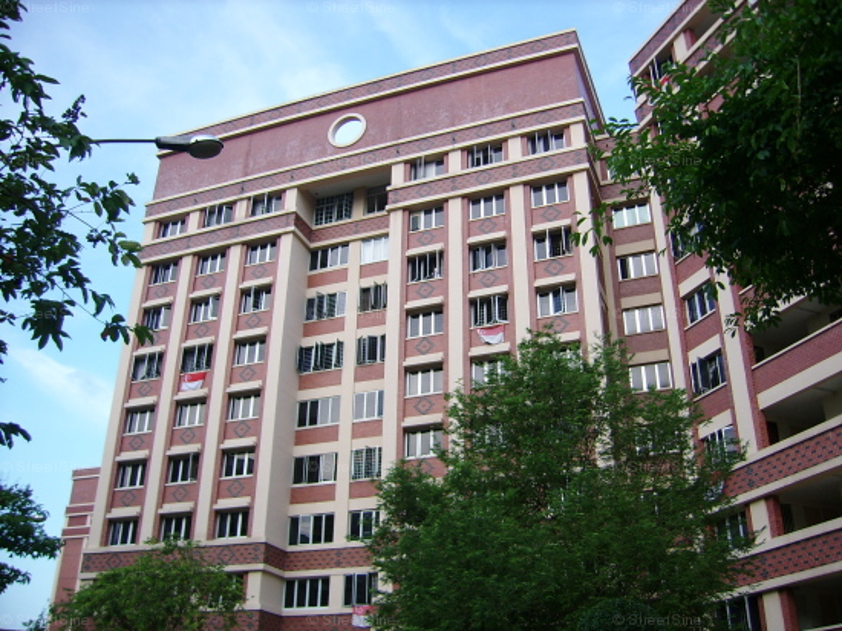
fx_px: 851
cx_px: 421
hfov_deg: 52.6
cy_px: 316
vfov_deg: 40.7
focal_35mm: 35
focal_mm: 5.95
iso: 50
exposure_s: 1/162
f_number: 2.8
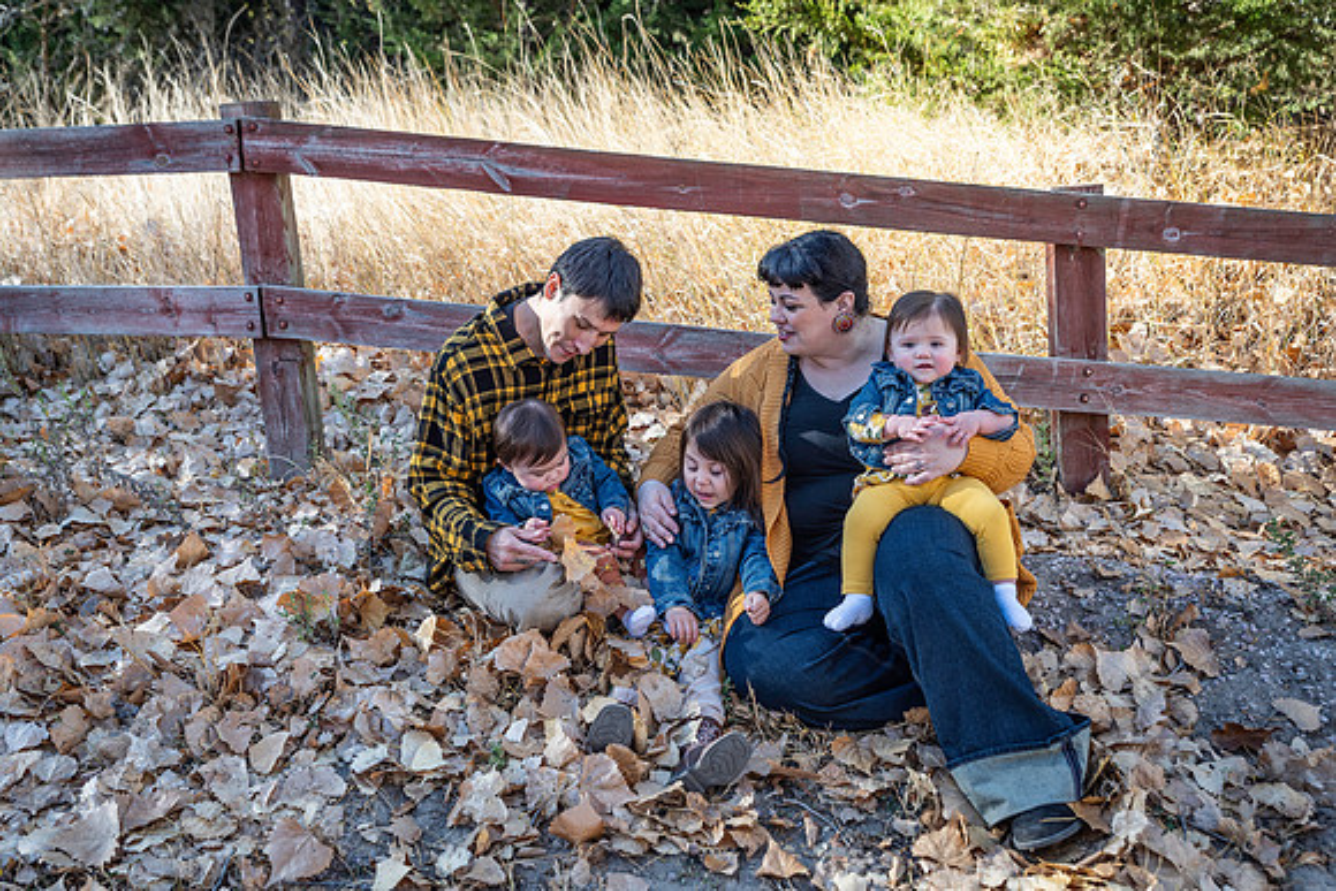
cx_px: 668
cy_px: 446
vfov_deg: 36.9
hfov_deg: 53.1
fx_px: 1336
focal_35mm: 36
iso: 50
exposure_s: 1/125
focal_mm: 36
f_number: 5
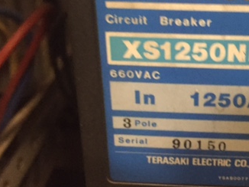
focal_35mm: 57
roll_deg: +0.3
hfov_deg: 33.1
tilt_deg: -26.1
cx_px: 187
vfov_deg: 25.4
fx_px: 410
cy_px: 54
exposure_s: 1/17
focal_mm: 4.15
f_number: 2.2
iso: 400
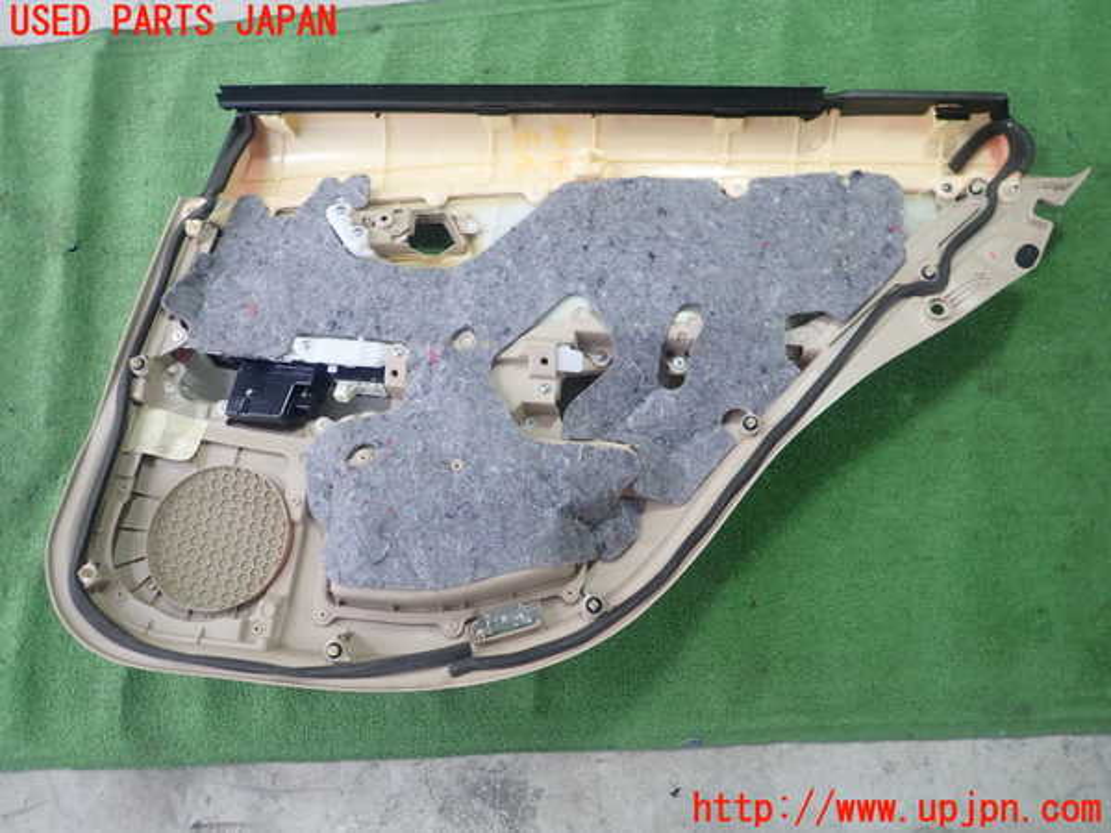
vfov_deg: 54.9
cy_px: 416
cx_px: 556
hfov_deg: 69.4
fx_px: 802
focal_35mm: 25
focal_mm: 4.5
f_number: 2
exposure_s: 1/60
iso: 160
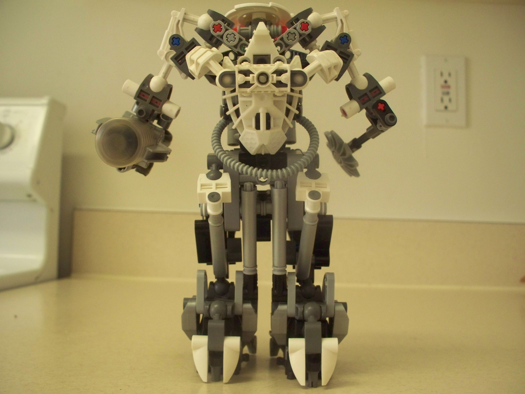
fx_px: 531
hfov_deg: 52.6
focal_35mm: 35
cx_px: 262
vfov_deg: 40.7
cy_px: 197
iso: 320
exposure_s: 1/30
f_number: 2.8
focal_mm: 7.54
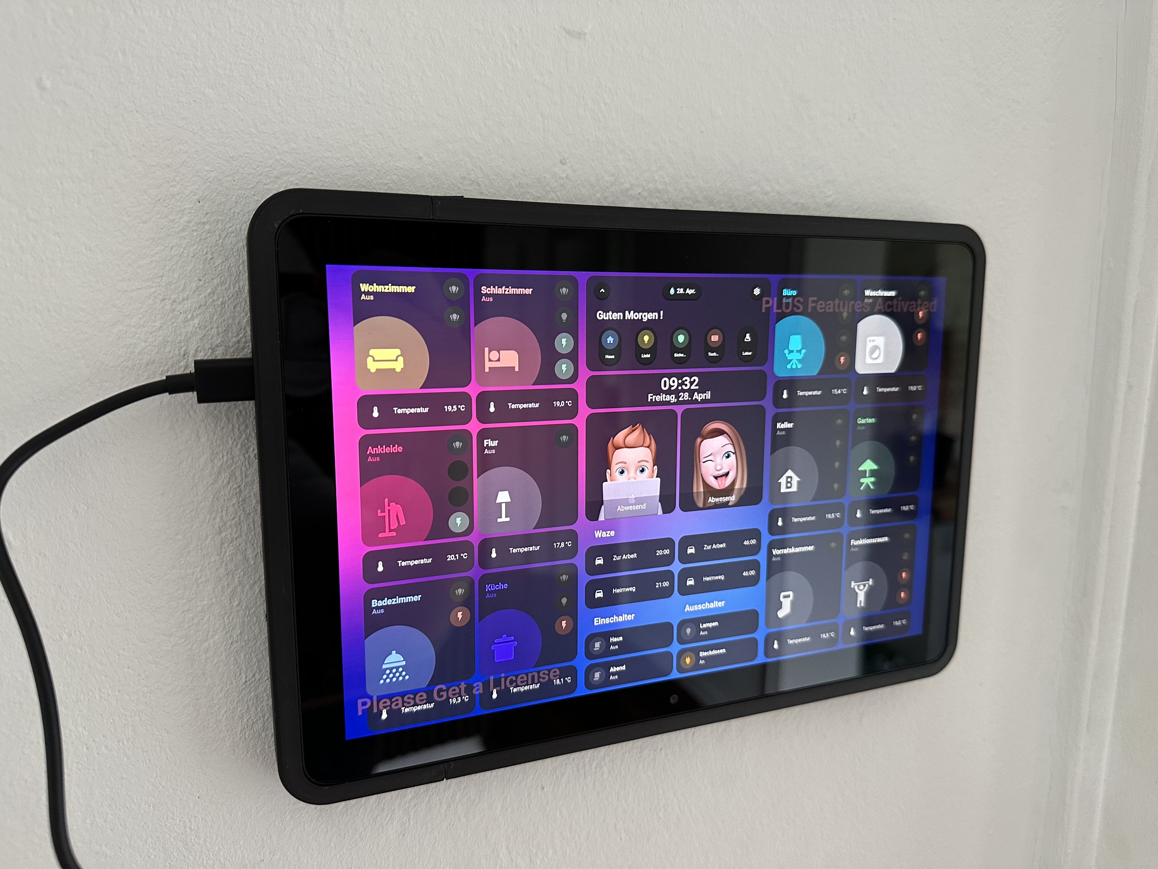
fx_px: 803
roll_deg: -0.8
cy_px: 434
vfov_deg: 56.8
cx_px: 579
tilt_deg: -10.1
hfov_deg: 71.6
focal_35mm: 24
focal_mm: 6.86
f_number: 1.78
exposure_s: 1/60
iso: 250
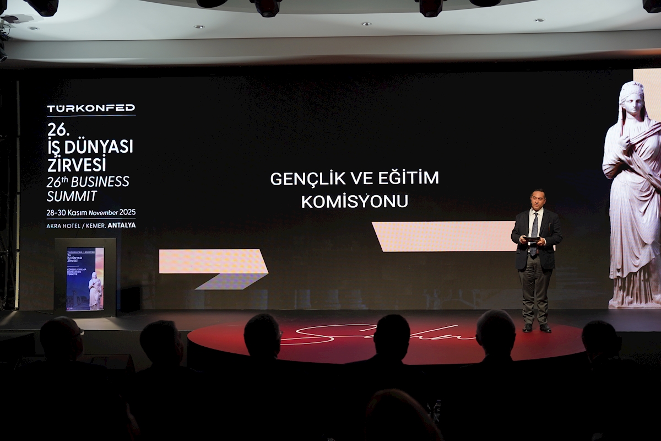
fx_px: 674
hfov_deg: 52.3
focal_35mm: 37
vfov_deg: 36.2
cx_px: 330
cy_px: 220
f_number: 2.8
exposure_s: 1/160
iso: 500
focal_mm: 36.7
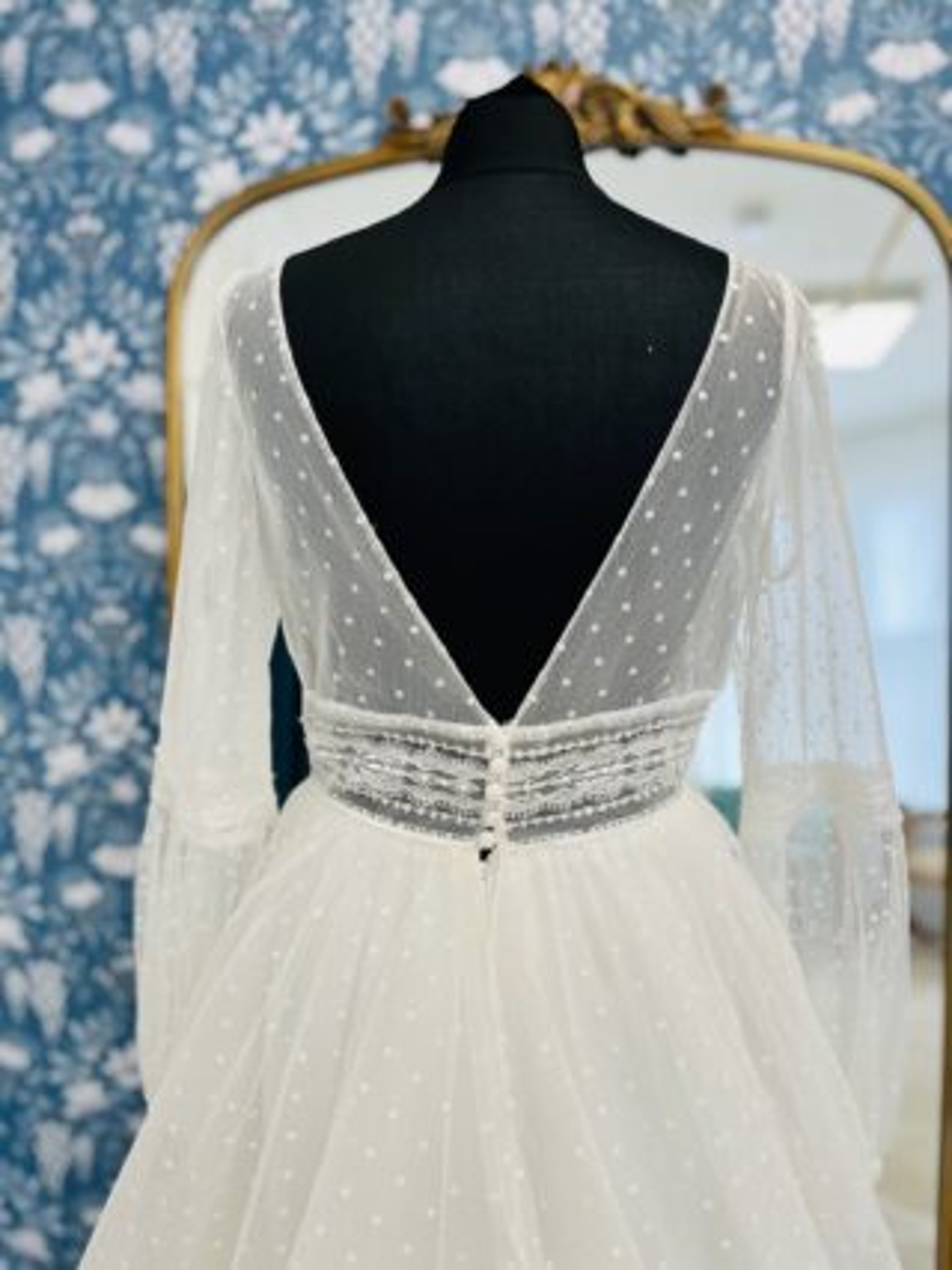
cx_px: 476
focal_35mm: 26
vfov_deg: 67.3
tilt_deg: -7.9
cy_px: 635
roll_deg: +1.1
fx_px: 954
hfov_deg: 53.0
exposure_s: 1/100
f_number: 1.6
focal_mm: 5.1
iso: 40
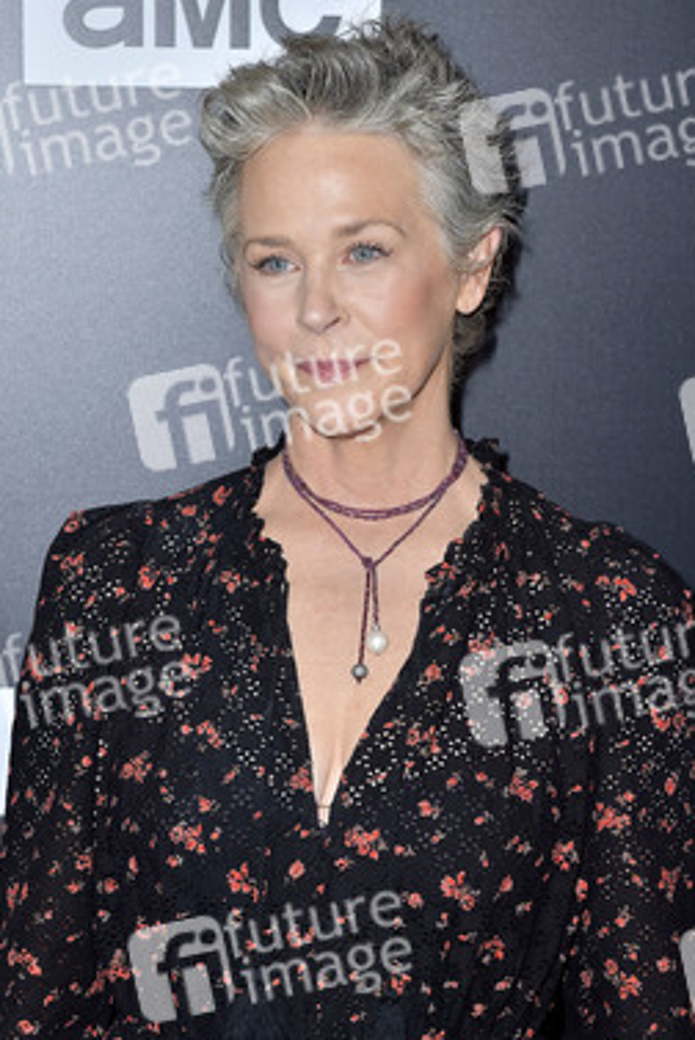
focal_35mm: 70
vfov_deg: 28.8
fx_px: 2023
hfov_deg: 19.5
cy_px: 543
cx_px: 352
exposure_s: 1/200
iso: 500
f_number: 5
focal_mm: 66
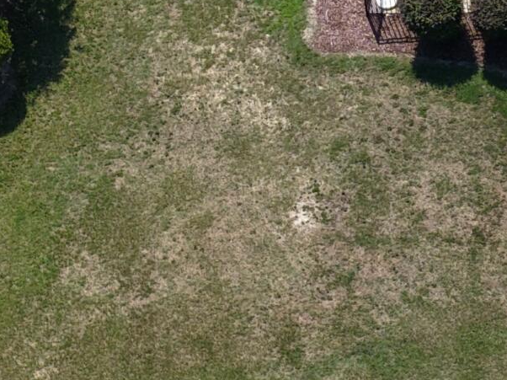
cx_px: 1019
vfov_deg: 4.2
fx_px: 5110
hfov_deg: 5.6
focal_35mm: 349
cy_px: -114
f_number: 2.8
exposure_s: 1/1600
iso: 125
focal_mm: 19.35
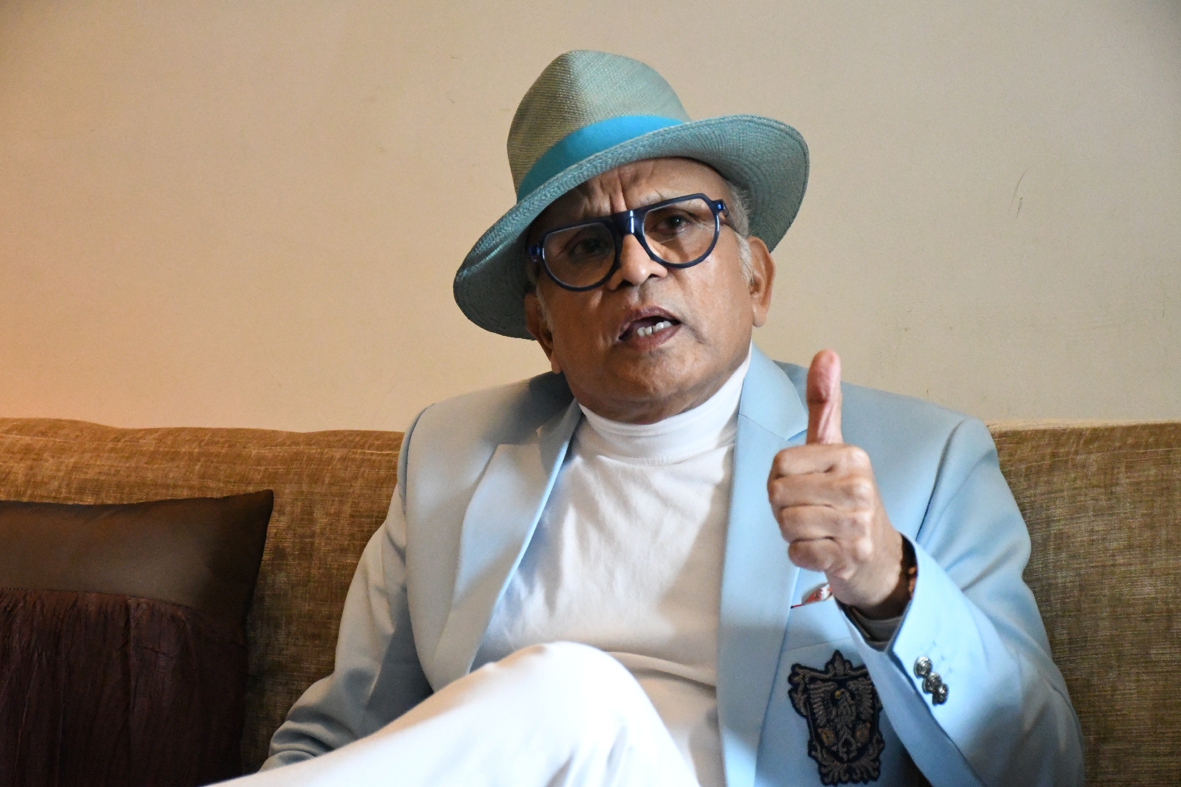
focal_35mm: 90
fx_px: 2952
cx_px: 590
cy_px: 394
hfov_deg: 22.6
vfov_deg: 15.2
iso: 12800
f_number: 5
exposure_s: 1/160
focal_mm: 60
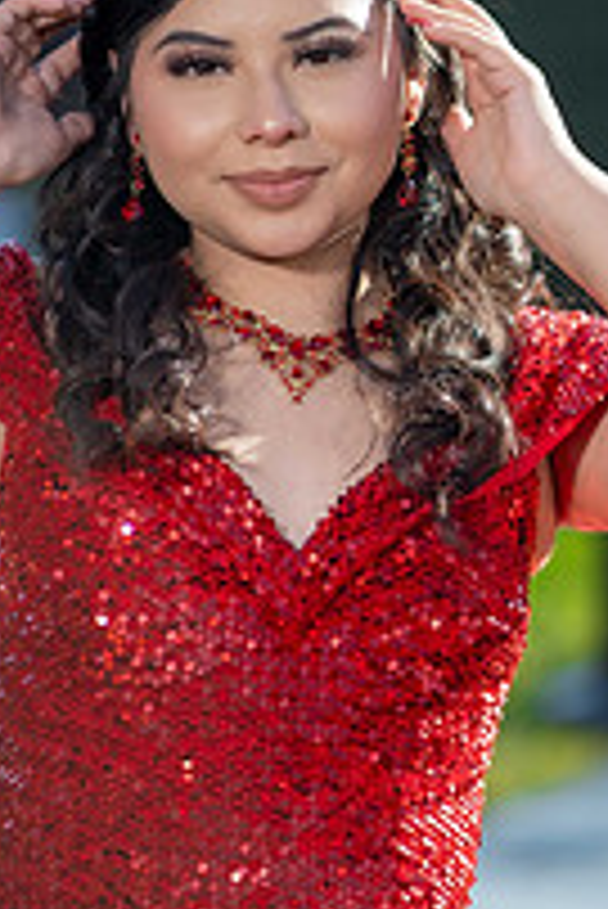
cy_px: 558
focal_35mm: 189
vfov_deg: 10.9
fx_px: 4779
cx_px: 212
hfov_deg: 7.3
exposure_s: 1/3200
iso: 250
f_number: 1.8
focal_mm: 85
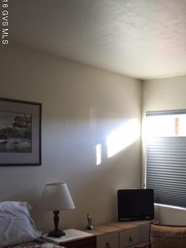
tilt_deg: -4.5
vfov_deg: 37.8
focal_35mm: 49
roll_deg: -1.0
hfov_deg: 29.0
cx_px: 149
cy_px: 189
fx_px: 351
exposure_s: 1/60
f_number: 2.2
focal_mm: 4.15
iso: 40
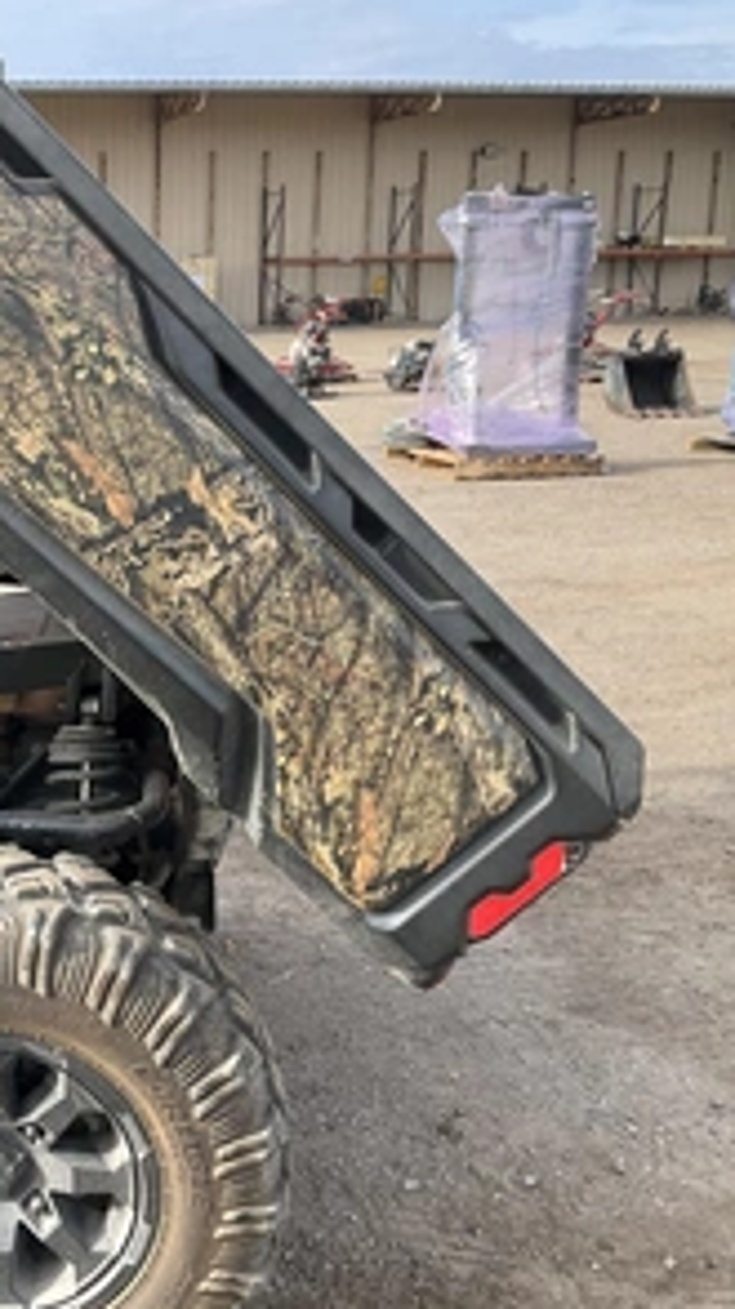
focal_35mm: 43
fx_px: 1492
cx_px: 9
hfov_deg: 26.3
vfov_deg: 47.4
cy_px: 659
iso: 25
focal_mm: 3
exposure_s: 1/454
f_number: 1.8
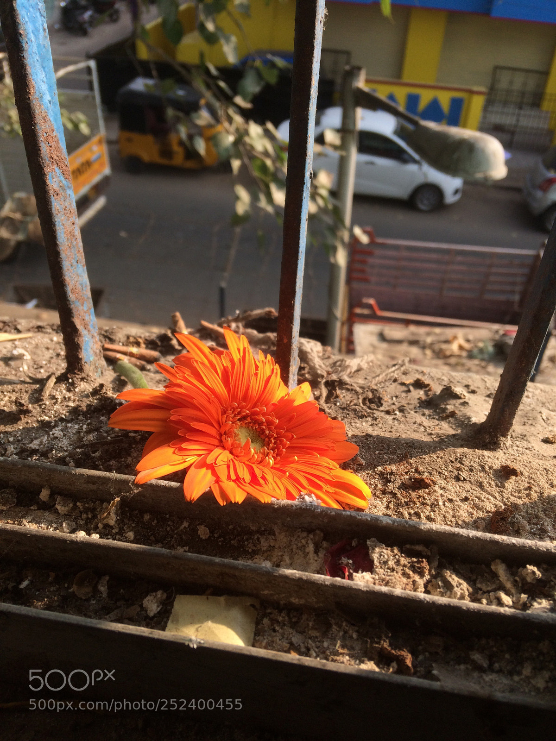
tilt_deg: -39.0
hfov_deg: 48.2
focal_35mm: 29
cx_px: 278
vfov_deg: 61.7
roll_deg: -1.8
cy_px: 370
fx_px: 621
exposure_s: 1/612
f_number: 2.2
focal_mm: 4.15
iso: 32
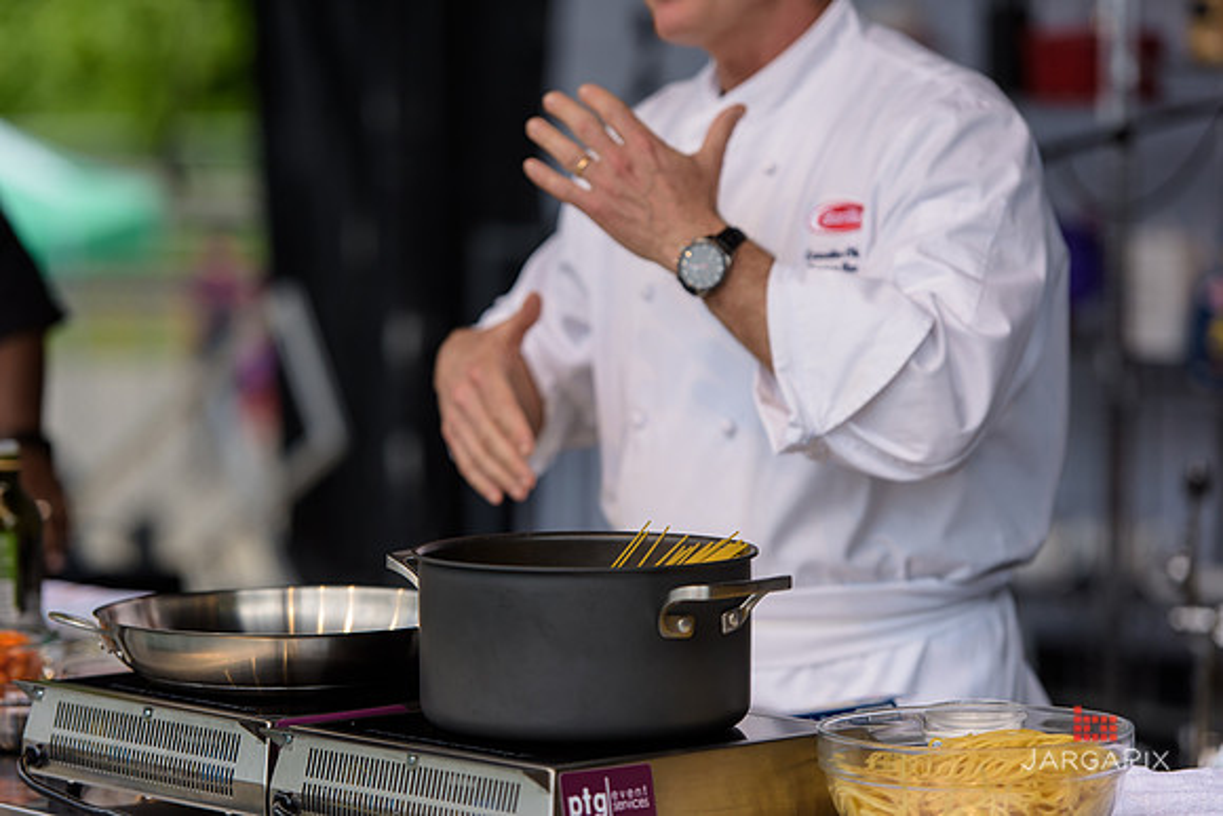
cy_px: 408
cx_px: 612
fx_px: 4927
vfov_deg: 9.5
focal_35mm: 145
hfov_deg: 14.2
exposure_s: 1/2000
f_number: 3.2
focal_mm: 145
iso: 250
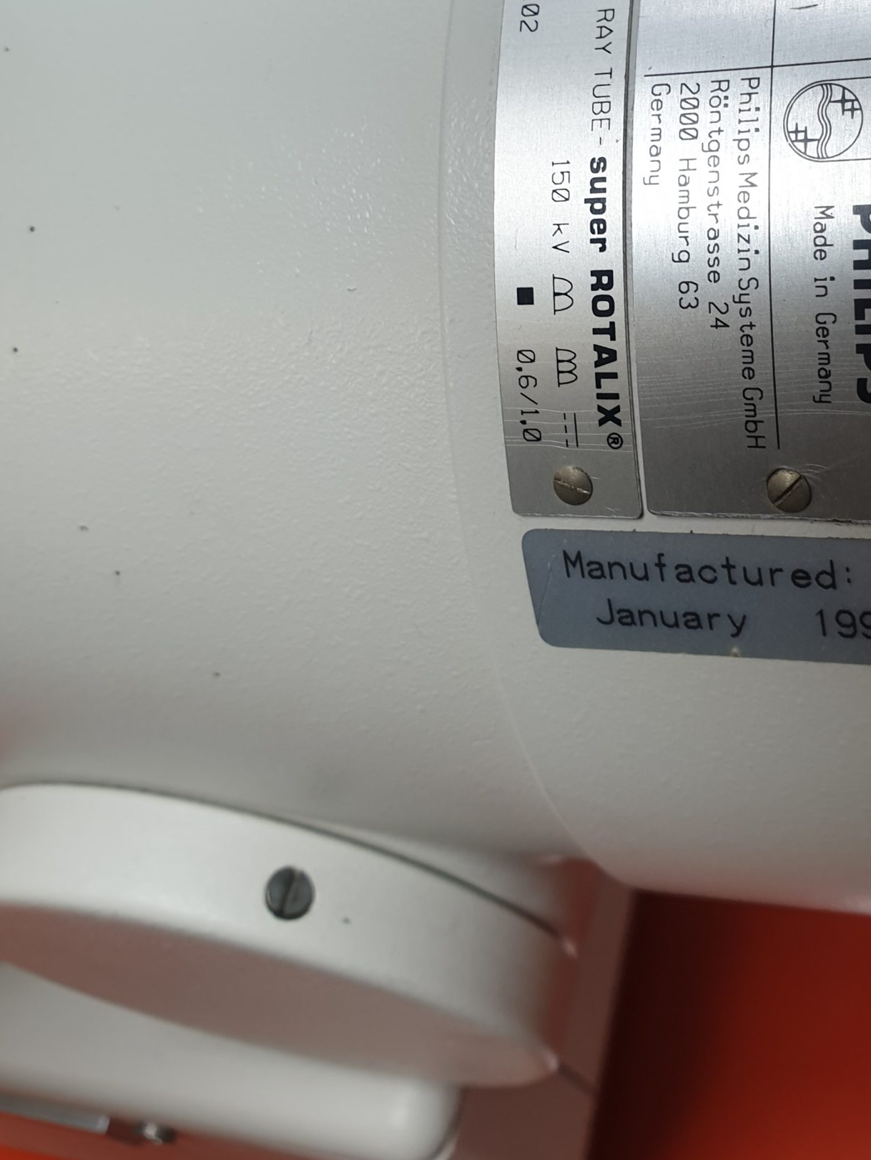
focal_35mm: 41
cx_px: 632
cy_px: 275
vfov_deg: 44.1
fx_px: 1375
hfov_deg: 34.5
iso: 80
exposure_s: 1/50
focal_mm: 4.3
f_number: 2.4
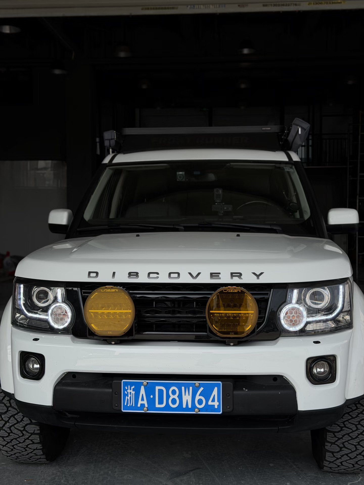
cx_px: 182
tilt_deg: -2.7
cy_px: 242
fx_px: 673
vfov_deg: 39.7
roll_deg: -0.5
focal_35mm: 48
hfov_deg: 30.3
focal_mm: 6.76
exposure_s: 1/6024
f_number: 1.78
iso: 64
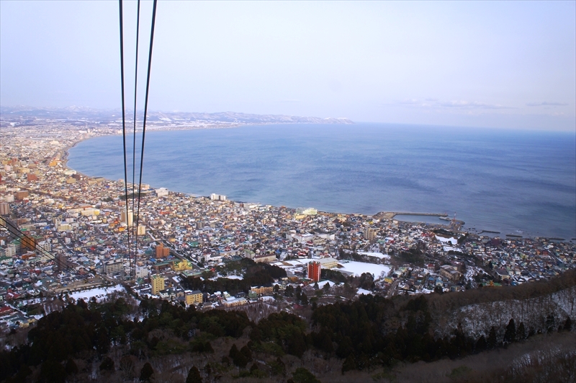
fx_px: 455
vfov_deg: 45.5
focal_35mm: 28
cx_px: 288
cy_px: 192
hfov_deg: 64.6
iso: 200
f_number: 8
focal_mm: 19
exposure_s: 1/80
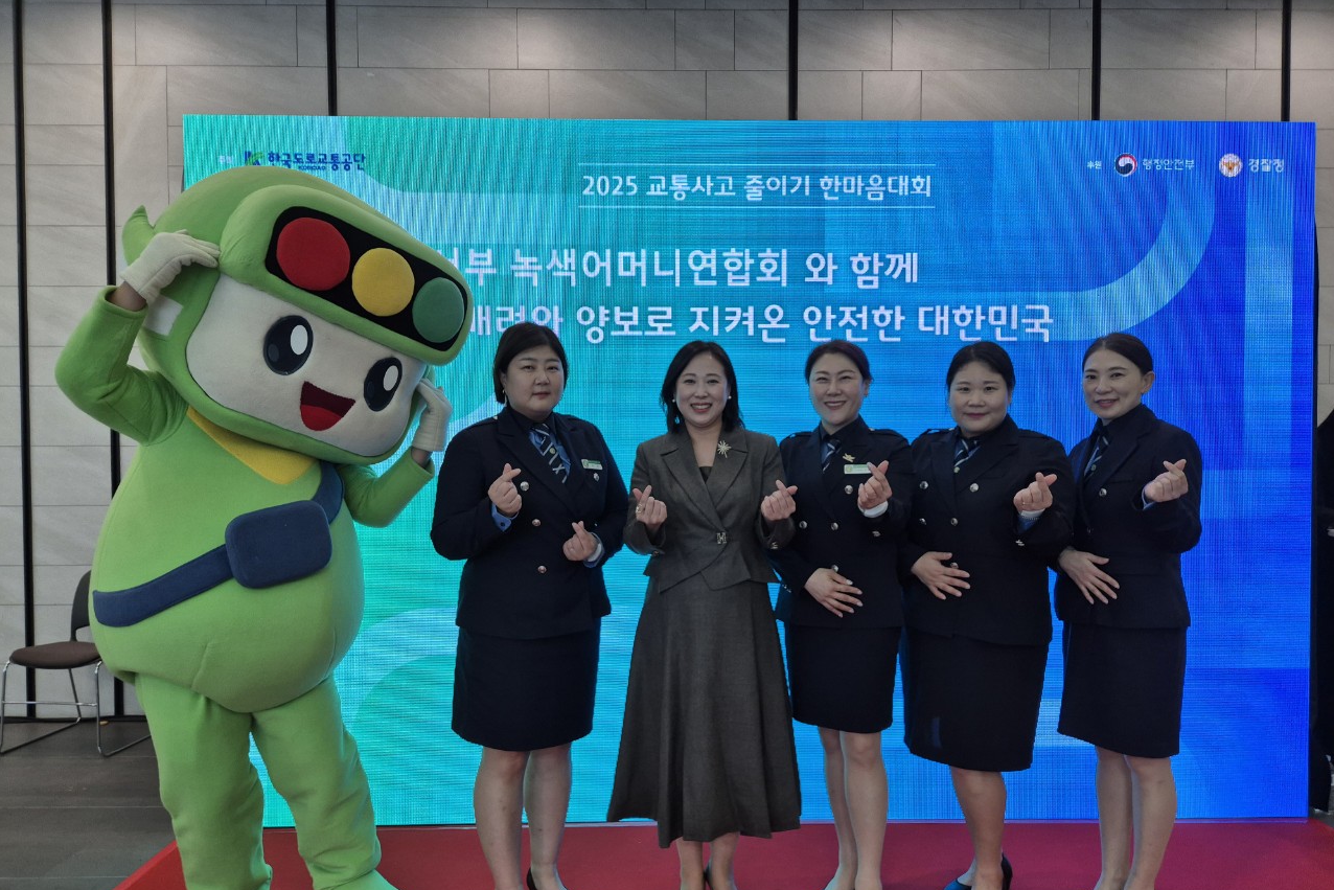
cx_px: 667
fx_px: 889
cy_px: 484
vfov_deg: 53.1
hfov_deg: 73.7
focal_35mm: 24
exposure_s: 1/120
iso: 160
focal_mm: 5.4
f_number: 1.8
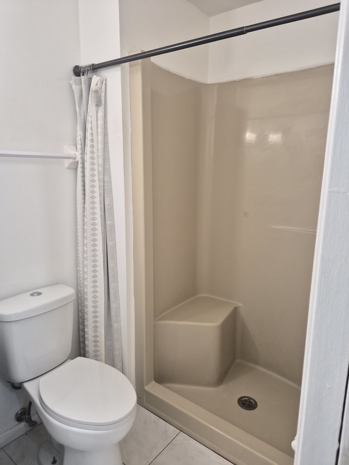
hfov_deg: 58.9
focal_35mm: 23
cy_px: 232
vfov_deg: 73.9
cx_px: 174
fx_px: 309
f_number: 1.8
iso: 320
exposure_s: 1/120
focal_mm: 5.4
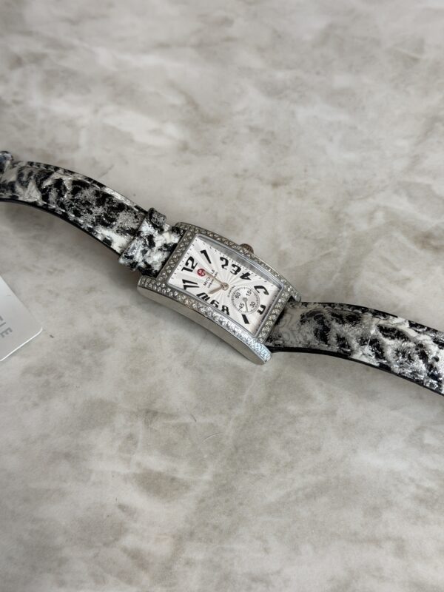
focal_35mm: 48
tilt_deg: -62.8
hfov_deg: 30.3
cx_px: 222
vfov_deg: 39.7
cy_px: 296
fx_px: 821
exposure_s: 1/120
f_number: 1.78
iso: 50
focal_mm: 6.76
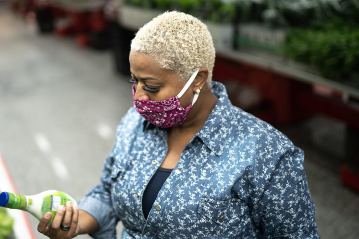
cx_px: 120
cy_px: 104
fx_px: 479
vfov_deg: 28.0
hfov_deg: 40.6
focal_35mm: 48
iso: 250
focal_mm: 35
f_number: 1.4
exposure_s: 1/200
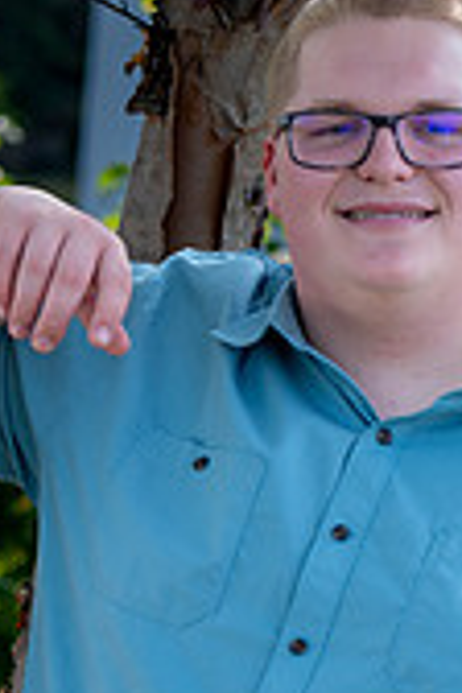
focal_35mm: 233
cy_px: 561
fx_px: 4485
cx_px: 392
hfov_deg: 5.9
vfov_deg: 8.8
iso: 100
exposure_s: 1/125
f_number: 2.8
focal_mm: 58
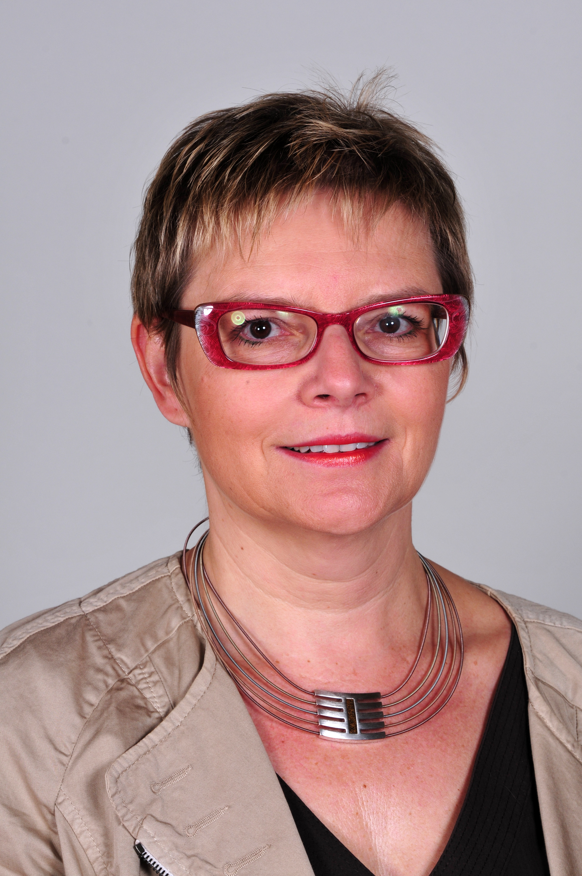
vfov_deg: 10.6
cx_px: 291
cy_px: 438
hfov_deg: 7.0
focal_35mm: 195
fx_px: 4741
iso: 200
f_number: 13
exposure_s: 1/125
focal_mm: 130
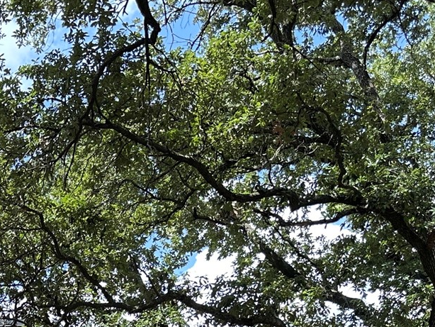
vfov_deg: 16.8
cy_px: 484
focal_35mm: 80
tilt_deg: +10.9
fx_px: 1006
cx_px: -64
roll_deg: -1.0
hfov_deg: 22.8
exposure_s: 1/564
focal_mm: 6.86
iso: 80
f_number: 1.78
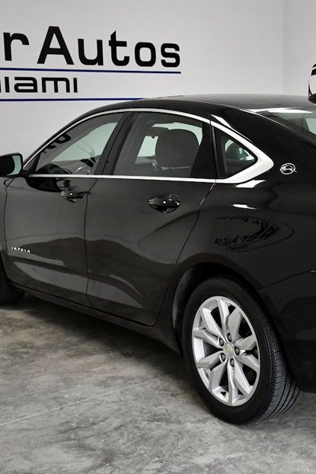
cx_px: 277
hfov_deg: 23.6
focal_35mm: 56
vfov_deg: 35.6
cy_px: 223
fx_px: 737
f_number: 4
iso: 2500
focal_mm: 23
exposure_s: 1/2000
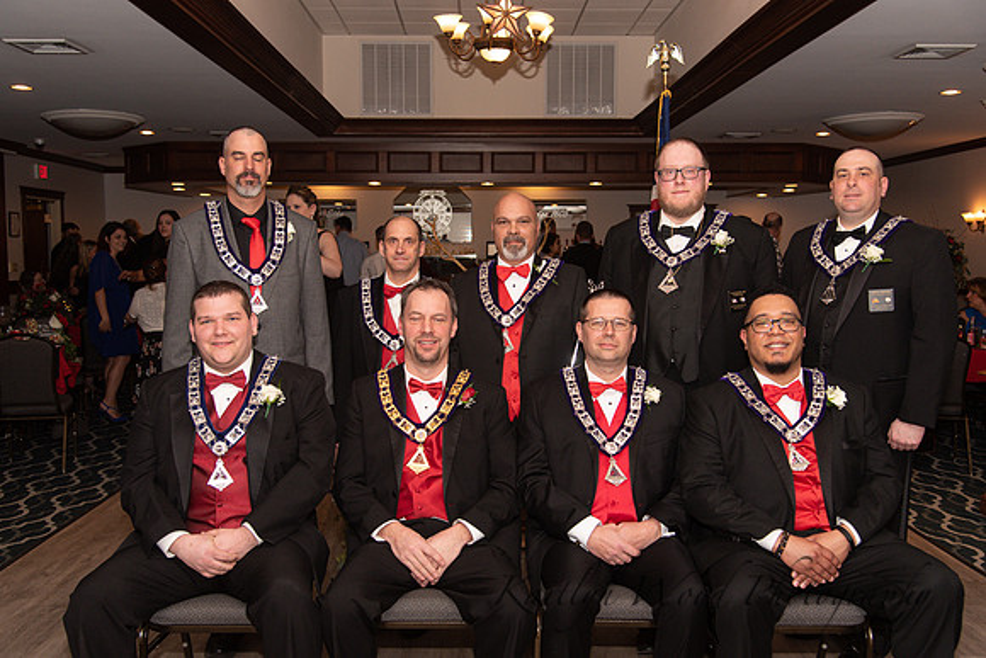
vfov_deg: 36.9
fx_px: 985
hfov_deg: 53.2
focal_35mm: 36
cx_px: 493
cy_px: 329
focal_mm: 34
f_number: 4
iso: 800
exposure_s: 1/200
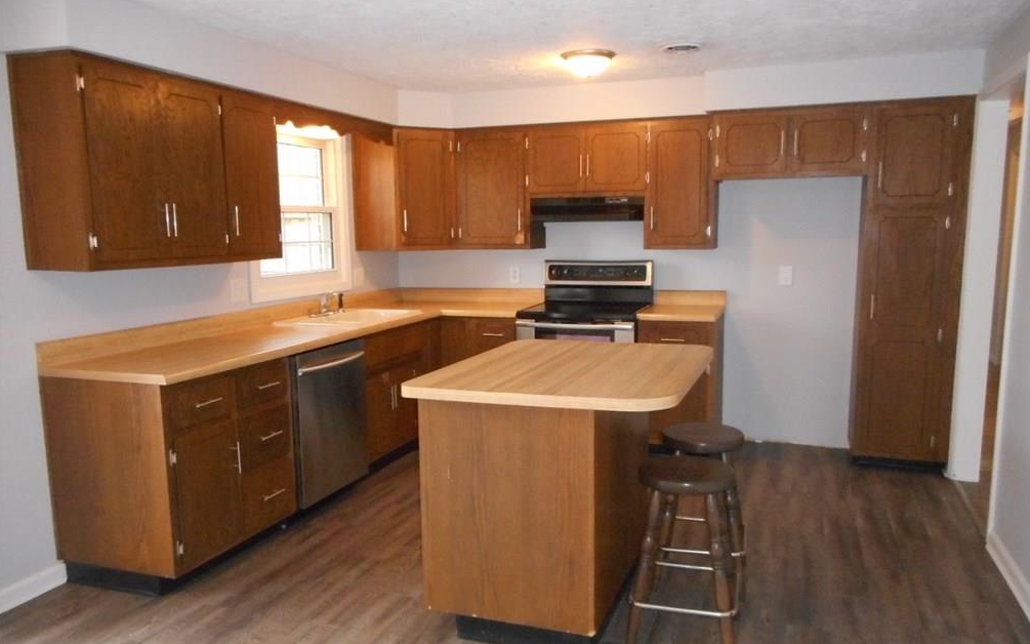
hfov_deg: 68.4
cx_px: 522
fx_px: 758
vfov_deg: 46.0
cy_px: 346
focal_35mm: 27
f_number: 3.7
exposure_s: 1/25
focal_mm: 4.5
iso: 800
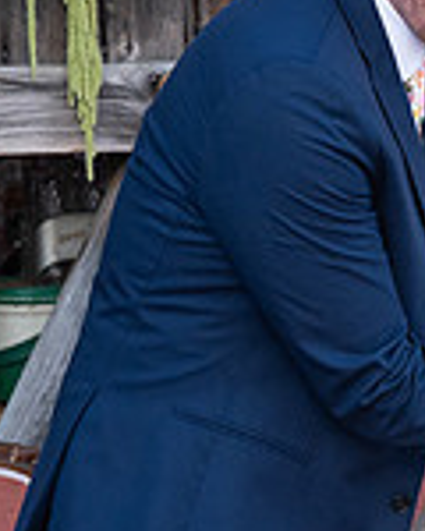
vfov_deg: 9.7
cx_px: 694
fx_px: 3129
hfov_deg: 7.6
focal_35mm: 199
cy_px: 271
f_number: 4
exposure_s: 1/500
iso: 2000
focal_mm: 55
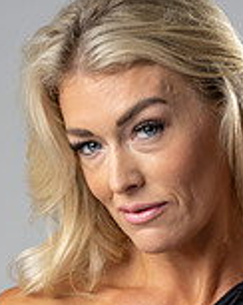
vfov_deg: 8.1
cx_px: 209
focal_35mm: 235
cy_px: 399
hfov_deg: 6.6
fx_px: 2117
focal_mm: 85
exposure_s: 1/160
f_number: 3.2
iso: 200
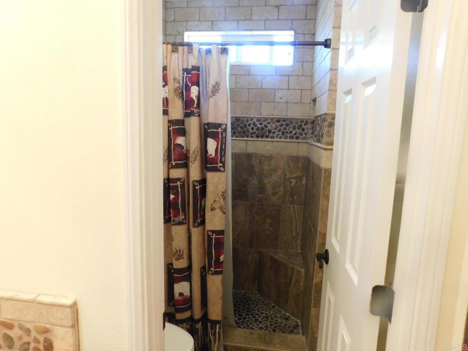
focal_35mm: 23
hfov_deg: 73.9
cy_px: 176
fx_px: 311
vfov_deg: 58.9
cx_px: 234
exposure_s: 1/30
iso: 400
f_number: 3
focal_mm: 4
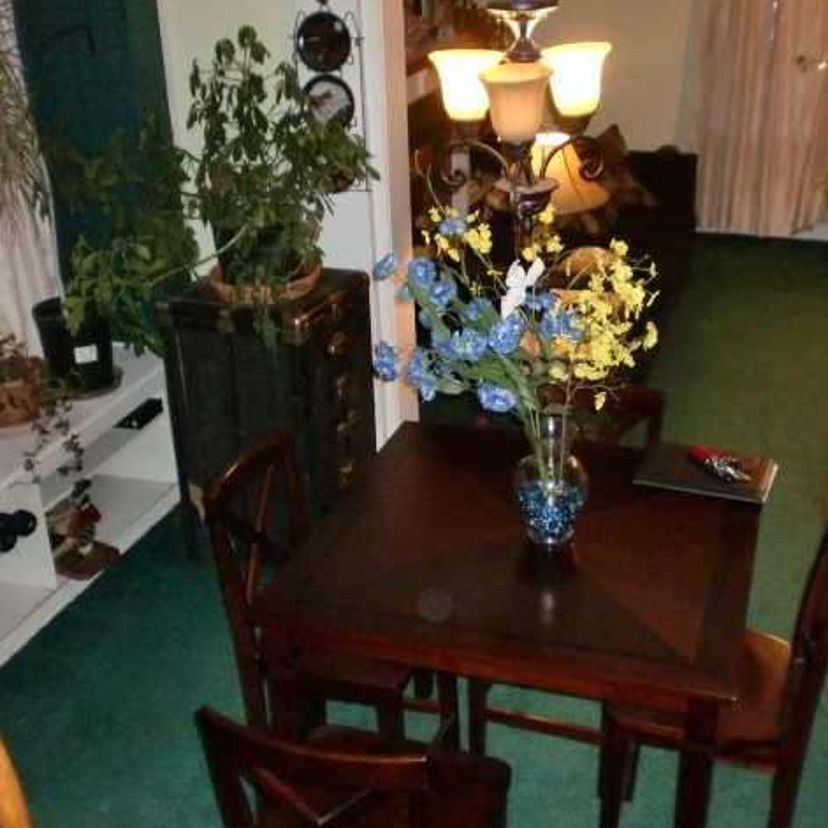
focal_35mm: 42
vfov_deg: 40.0
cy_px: 417
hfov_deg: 40.0
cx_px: 450
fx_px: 1137
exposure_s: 1/60
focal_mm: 6.3
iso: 400
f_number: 3.1
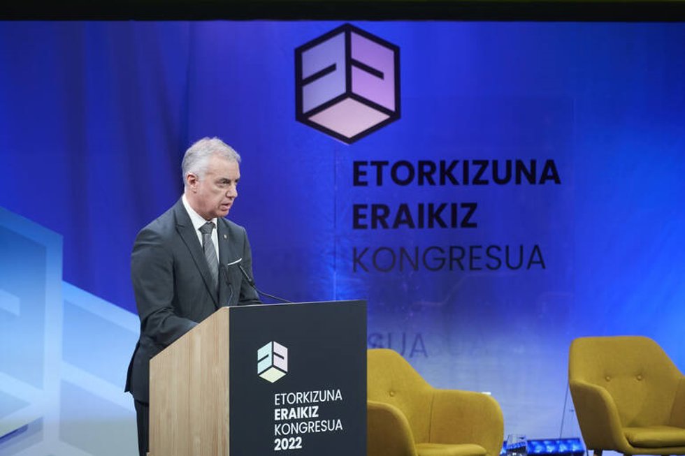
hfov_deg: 11.1
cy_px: 228
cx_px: 342
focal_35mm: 185
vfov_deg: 7.4
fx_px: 3519
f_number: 5
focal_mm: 185
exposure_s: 1/250
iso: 1600
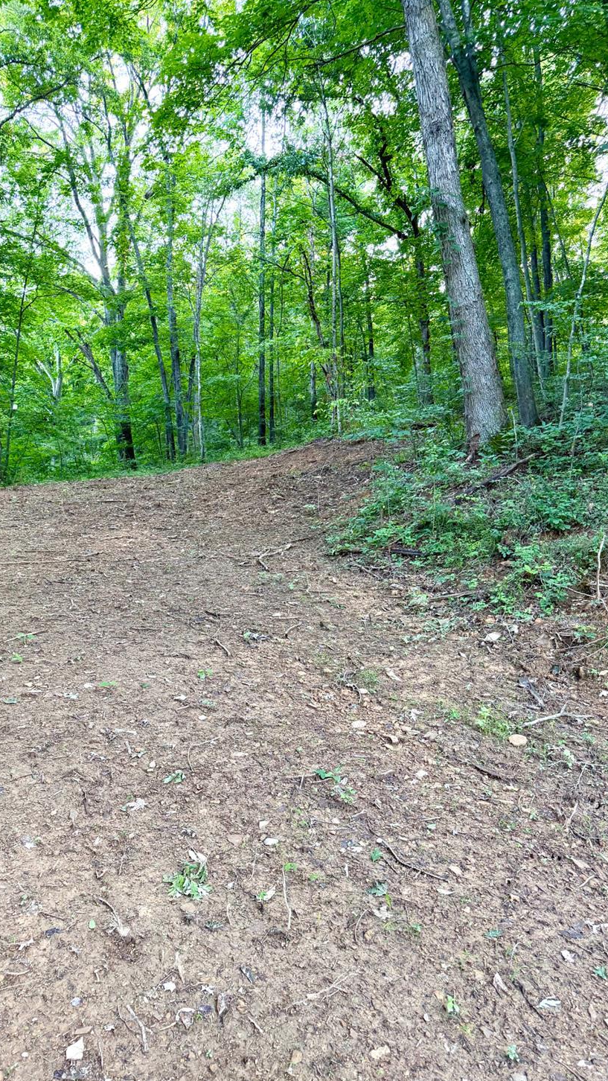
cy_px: 548
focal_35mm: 27
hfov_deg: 42.9
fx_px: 774
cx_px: 283
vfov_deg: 69.9
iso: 200
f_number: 1.78
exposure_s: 1/65
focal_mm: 6.76
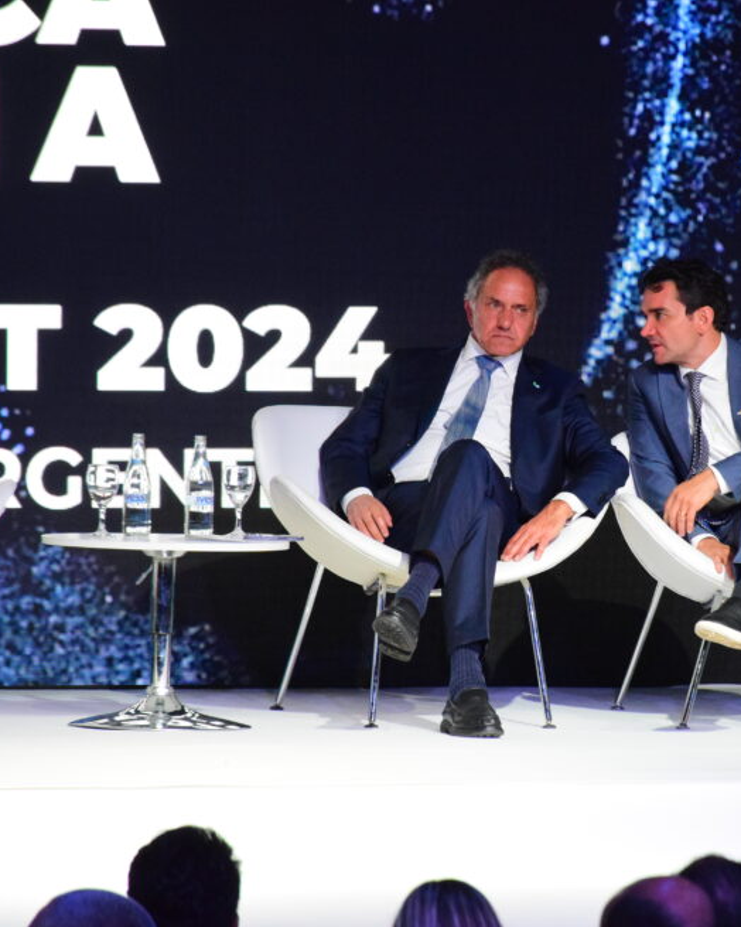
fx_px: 8443
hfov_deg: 5.0
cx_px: 554
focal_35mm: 308
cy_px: 471
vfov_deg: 6.3
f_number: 7.1
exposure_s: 1/250
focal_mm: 140
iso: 3200
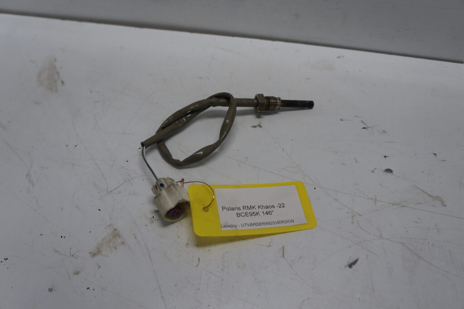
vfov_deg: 43.6
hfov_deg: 61.9
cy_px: 154
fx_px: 387
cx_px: 232
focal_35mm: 30
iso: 100
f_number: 4
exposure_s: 1/125
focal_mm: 20
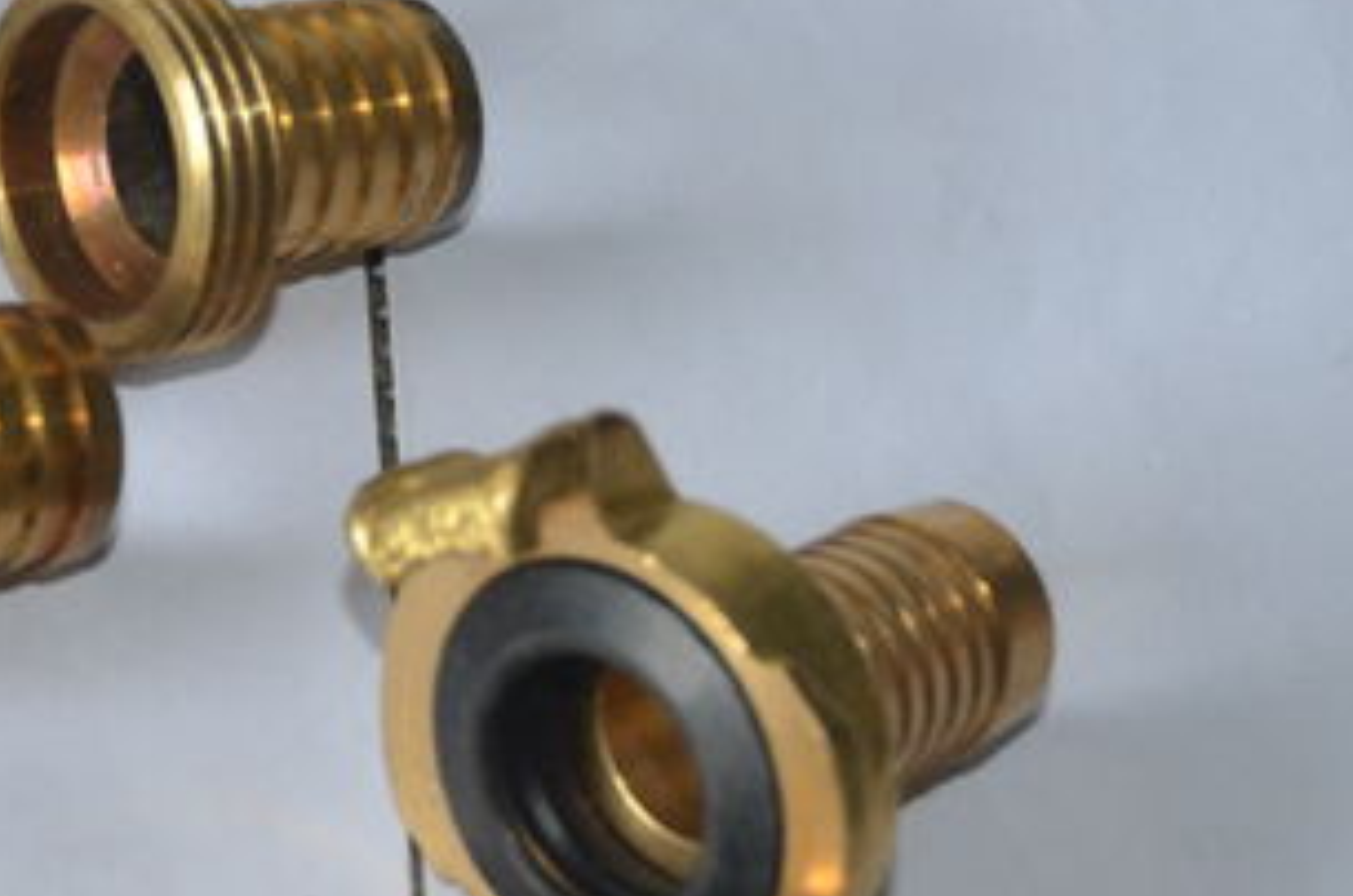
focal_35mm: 167
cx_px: 133
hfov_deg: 12.2
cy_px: 164
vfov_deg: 8.2
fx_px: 6263
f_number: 4
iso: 800
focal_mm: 34
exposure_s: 1/60
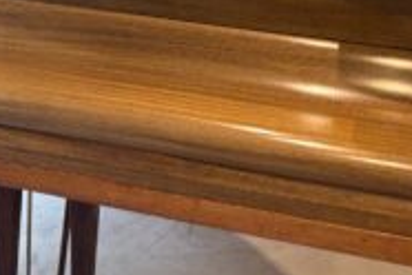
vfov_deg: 13.9
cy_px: -79
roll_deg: -1.2
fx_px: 1087
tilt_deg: -12.8
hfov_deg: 20.9
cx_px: 25
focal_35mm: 95
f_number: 1.6
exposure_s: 1/50
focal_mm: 5.96
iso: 100
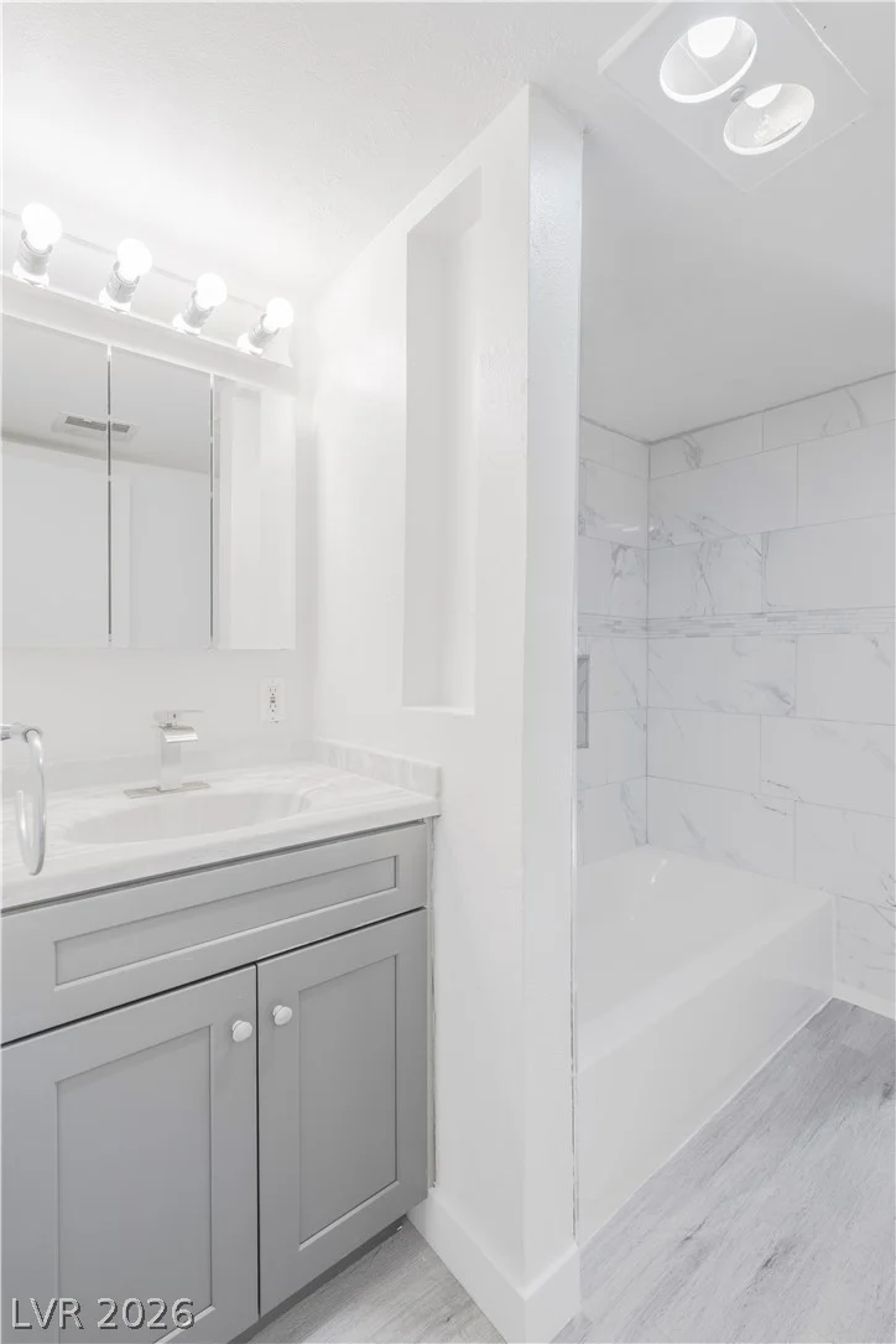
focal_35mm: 16
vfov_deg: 96.7
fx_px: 597
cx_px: 448
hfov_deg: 73.8
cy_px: 672
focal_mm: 16
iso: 800
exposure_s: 1/100
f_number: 8
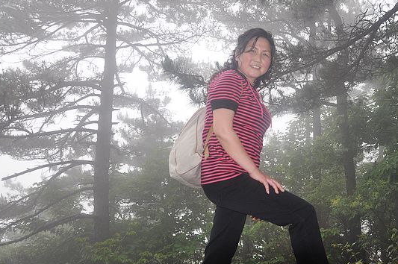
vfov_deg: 35.0
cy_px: 122
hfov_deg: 49.7
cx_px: 270
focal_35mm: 38
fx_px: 420
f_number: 3.5
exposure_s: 1/160
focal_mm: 18
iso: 400
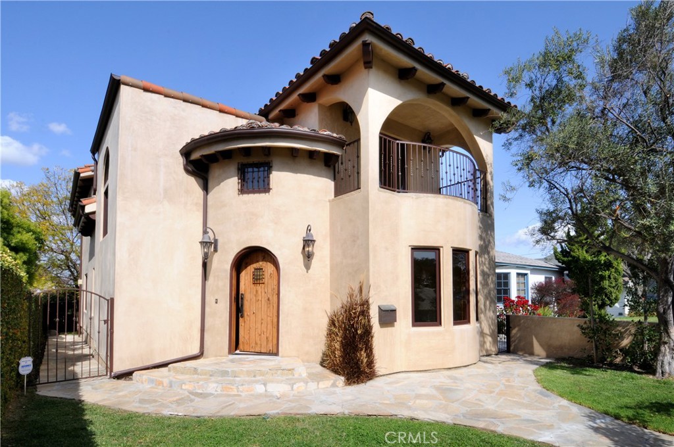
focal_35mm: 18
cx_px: 337
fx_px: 337
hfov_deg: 90.1
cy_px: 224
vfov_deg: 67.2
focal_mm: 12
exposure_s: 1/30
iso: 200
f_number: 22
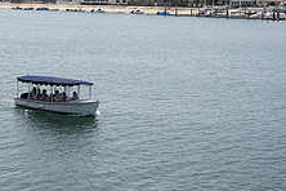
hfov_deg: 20.7
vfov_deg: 14.1
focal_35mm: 94
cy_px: -33
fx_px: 747
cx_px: -24
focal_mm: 36
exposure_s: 1/800
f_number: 4
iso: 50
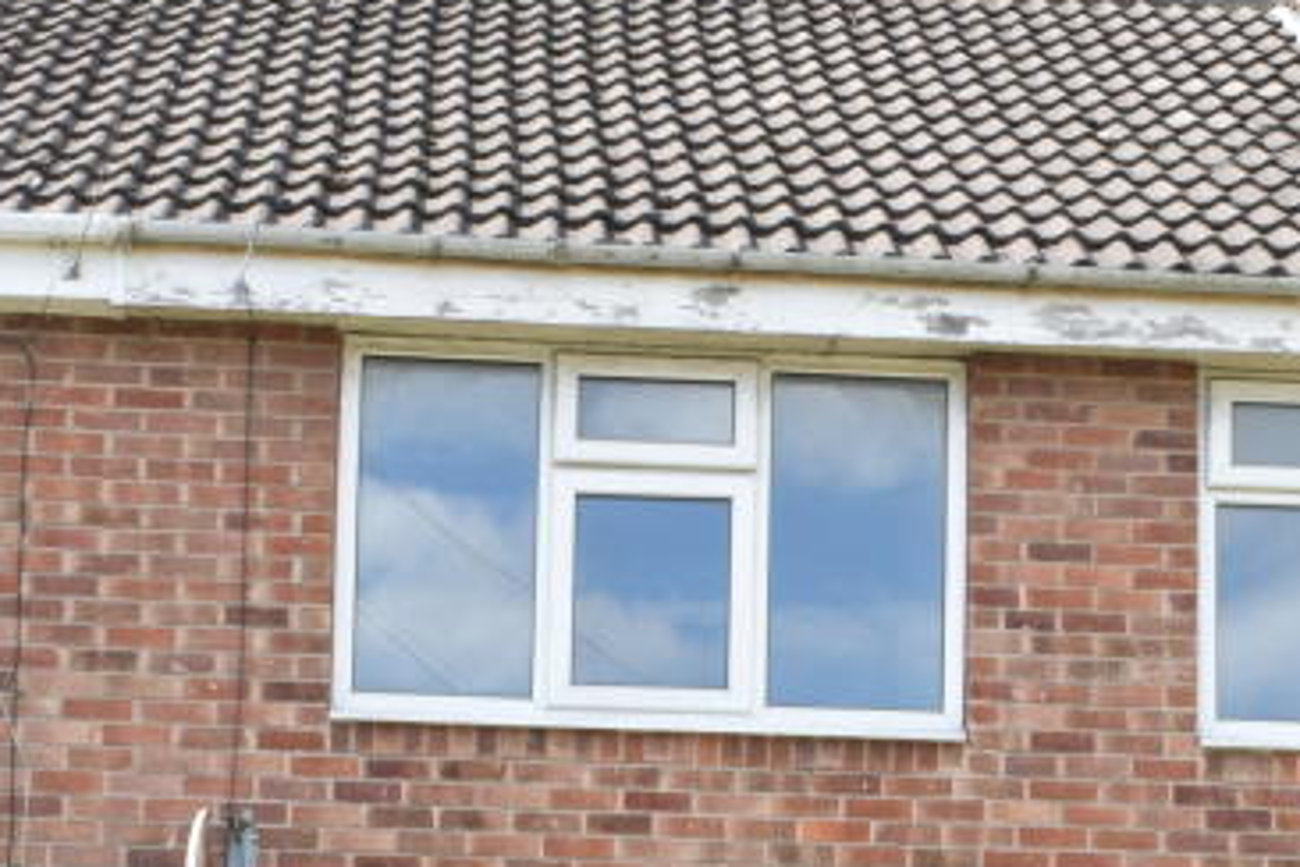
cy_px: 1046
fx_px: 3936
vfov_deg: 12.3
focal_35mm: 109
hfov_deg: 18.7
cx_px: 870
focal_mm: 26
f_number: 16
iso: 800
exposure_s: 1/200
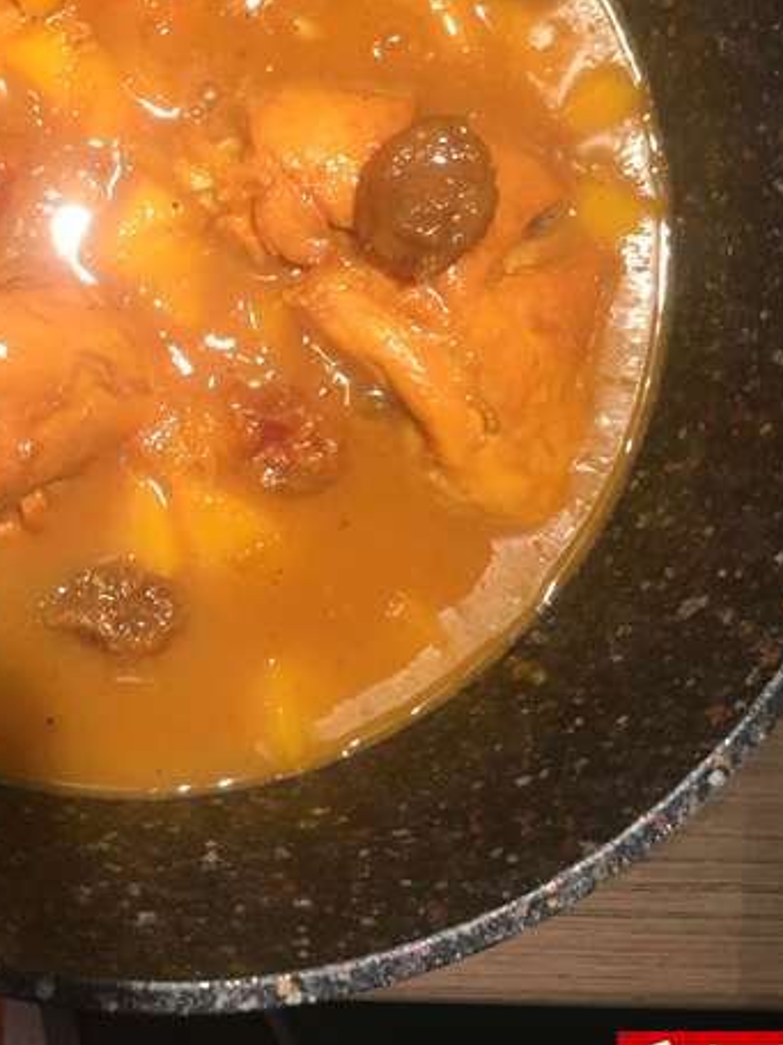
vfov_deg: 36.6
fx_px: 1539
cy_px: 255
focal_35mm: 51
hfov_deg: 27.7
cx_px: 108
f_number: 2.2
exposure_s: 1/33
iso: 125
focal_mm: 4.15
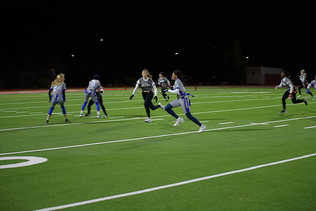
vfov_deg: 19.5
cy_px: 106
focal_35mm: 70
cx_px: 158
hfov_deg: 28.8
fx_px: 615
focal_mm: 70
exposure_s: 1/200
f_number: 2.8
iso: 800
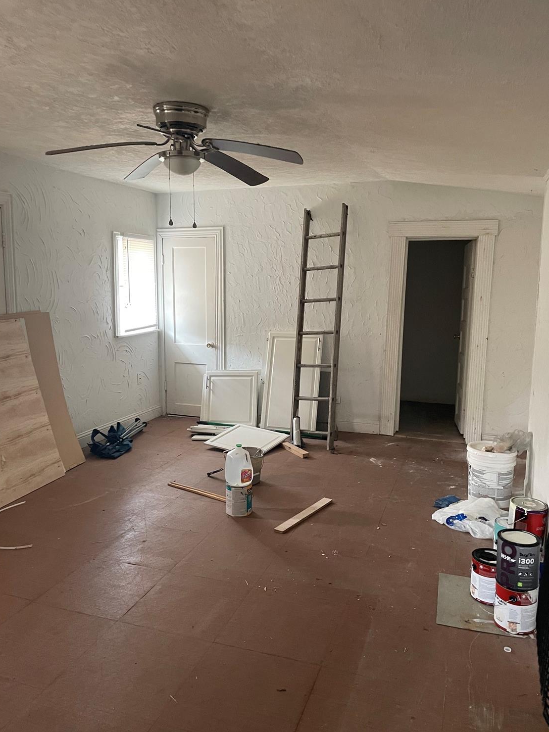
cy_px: 368
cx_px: 279
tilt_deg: -2.1
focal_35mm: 27
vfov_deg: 65.3
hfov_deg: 51.3
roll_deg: +1.5
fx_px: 571
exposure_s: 1/60
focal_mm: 4.2
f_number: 1.6
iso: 320
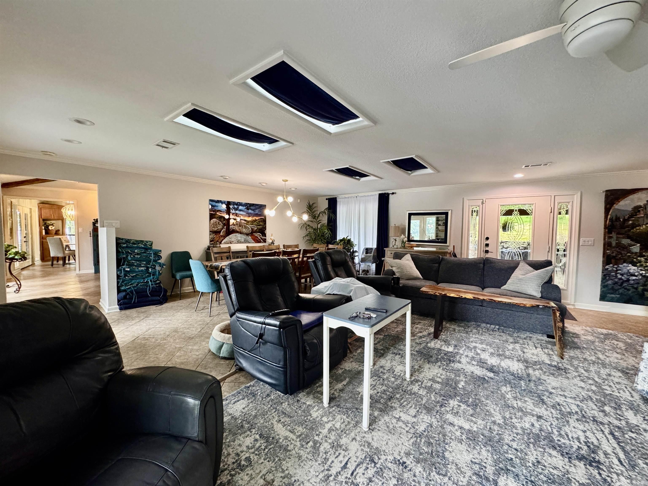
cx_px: 324
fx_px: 262
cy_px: 243
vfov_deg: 85.7
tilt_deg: -3.0
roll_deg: -0.4
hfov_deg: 102.1
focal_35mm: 14
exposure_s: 1/60
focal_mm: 2.22
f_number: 2.2
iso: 320
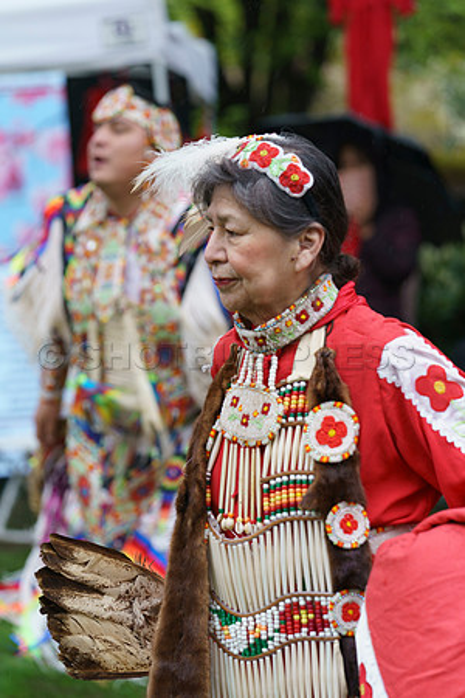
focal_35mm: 127
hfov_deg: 10.8
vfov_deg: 16.1
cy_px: 349
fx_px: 2460
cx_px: 232
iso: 250
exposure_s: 1/400
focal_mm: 127
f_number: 4
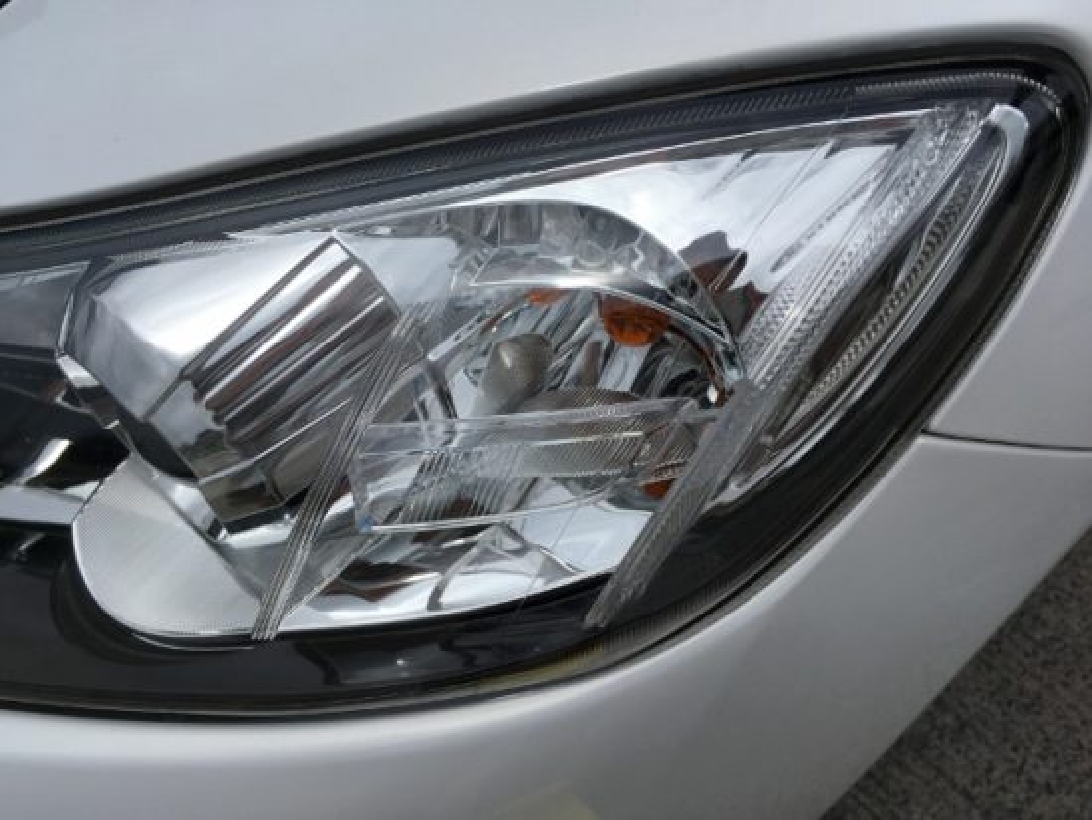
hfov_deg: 61.6
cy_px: 410
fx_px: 915
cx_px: 546
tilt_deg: -54.8
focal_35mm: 29
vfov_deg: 48.3
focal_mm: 4.15
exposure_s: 1/4274
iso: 25
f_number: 2.2
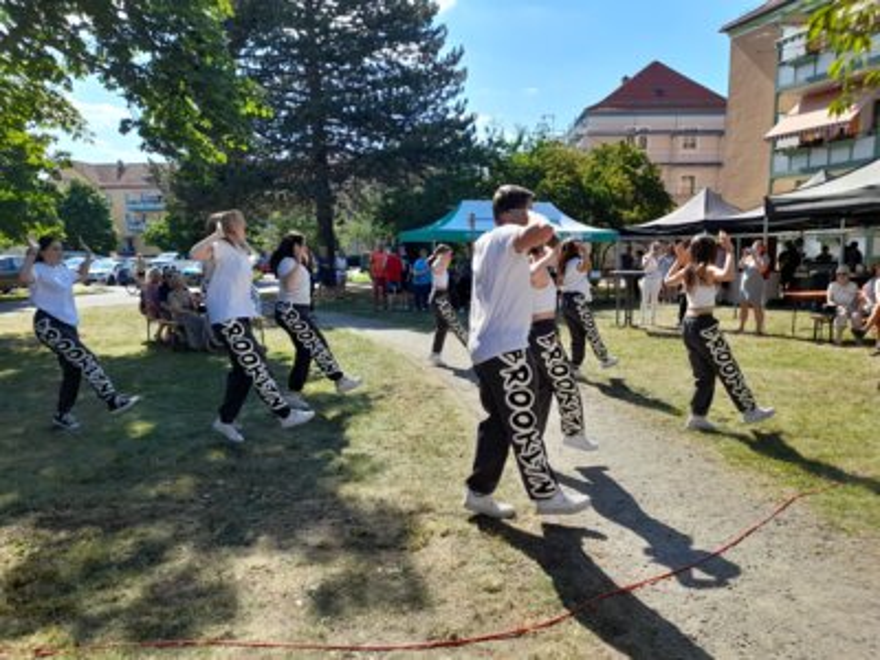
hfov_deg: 69.4
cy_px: 330
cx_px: 440
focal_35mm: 25
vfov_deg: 54.9
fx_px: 636
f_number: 2
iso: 20
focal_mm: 4.6
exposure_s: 1/302
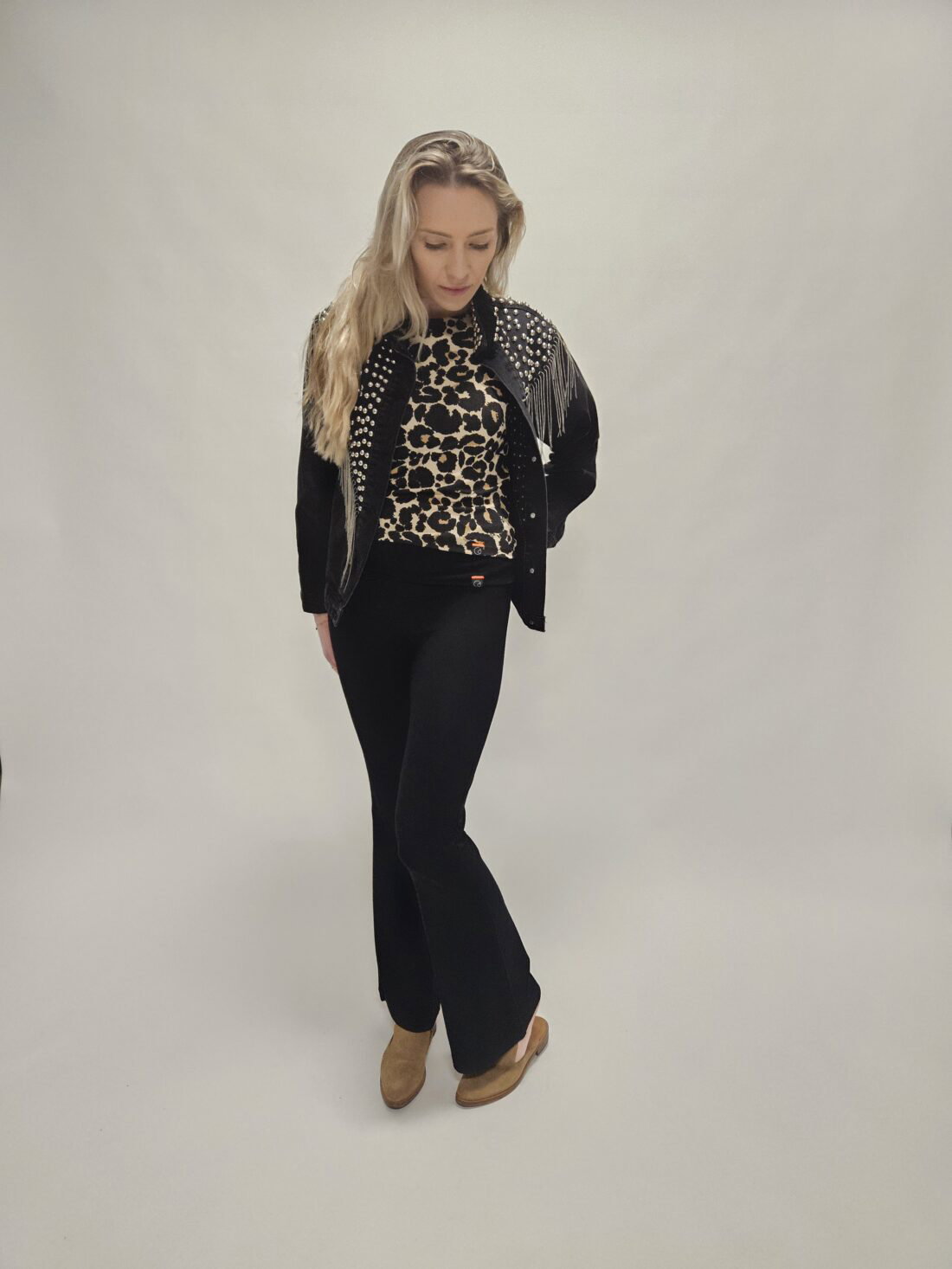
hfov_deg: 58.9
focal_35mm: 23
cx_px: 476
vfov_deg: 73.9
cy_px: 634
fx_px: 843
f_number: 1.8
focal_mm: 5.4
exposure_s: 1/100
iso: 800
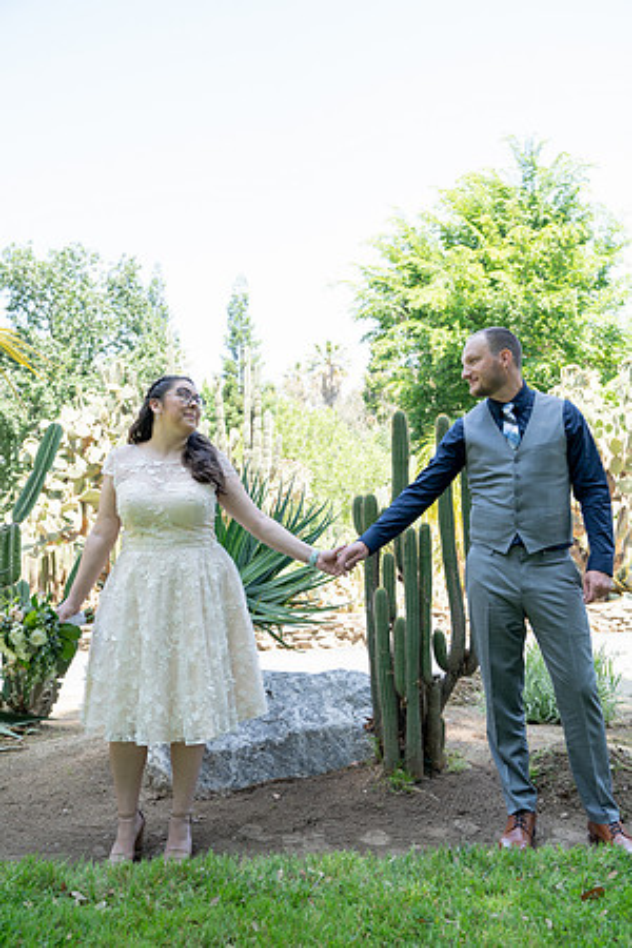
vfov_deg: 50.7
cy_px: 474
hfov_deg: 35.1
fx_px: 1001
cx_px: 316
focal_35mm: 38
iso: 250
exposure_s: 1/250
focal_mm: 38
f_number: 4
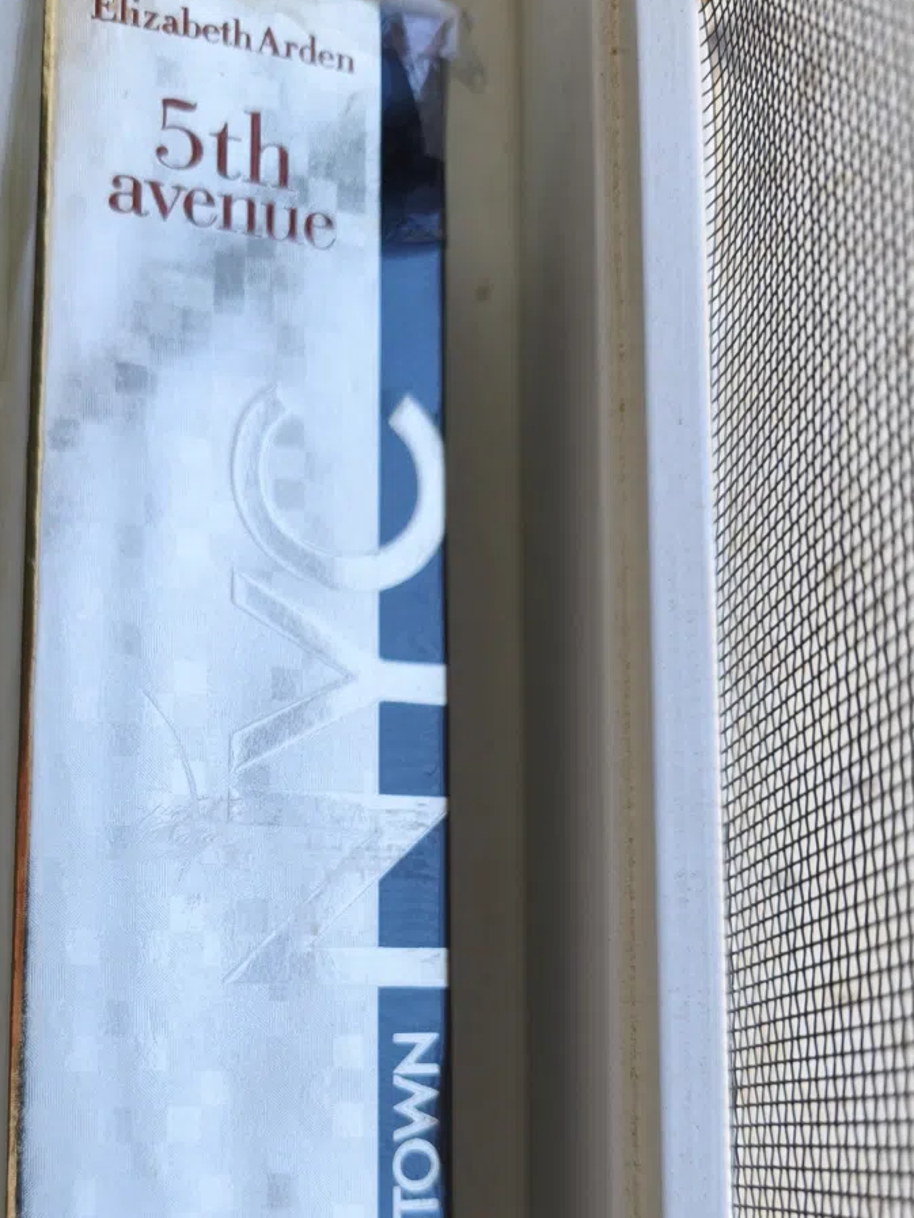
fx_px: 1232
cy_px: 830
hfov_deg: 39.9
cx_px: 266
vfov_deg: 51.5
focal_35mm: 35
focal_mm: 5.35
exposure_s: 1/197
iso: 50
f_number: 1.7
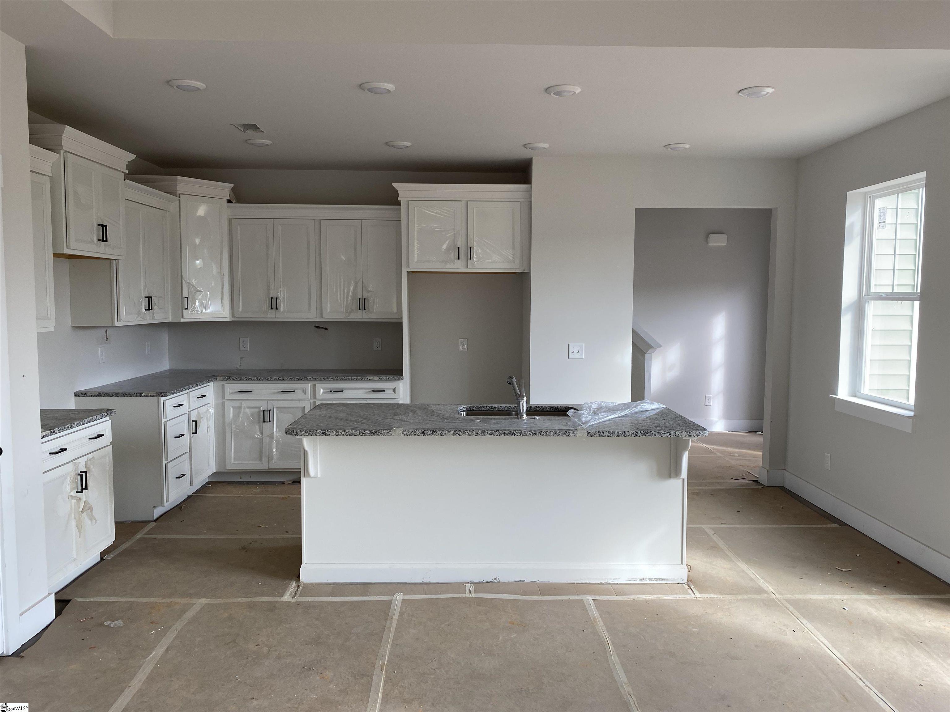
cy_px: 356
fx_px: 714
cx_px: 475
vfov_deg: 53.1
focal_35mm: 26
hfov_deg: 67.3
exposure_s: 1/124
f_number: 1.8
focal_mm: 4.25
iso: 32
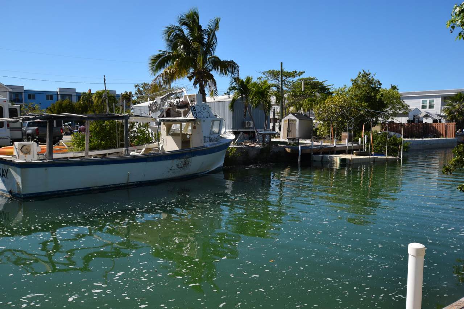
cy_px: 154
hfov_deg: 61.9
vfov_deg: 43.6
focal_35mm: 30
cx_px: 232
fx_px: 387
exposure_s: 1/200
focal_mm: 20
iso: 100
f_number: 11
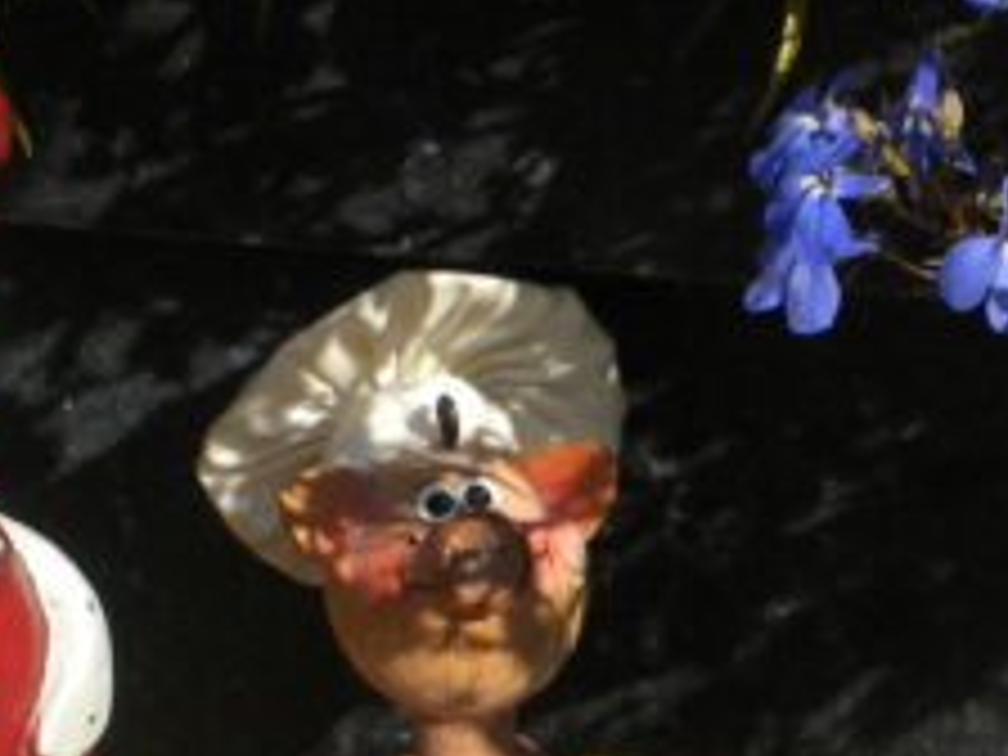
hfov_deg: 15.4
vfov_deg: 11.4
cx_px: 801
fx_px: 3698
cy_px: 986
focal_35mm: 127
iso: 64
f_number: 10
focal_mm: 6.6
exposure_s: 1/130
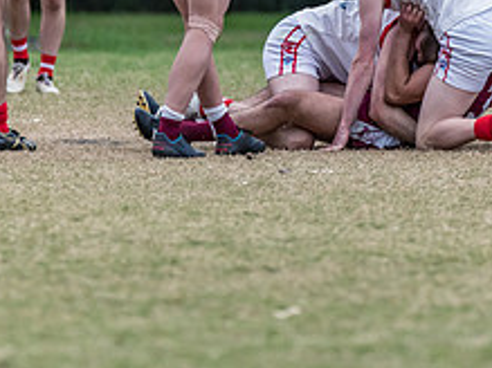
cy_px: -57
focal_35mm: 816
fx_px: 11592
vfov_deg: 1.8
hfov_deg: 2.4
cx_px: 407
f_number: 5.6
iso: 1250
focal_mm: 320
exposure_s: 1/1250
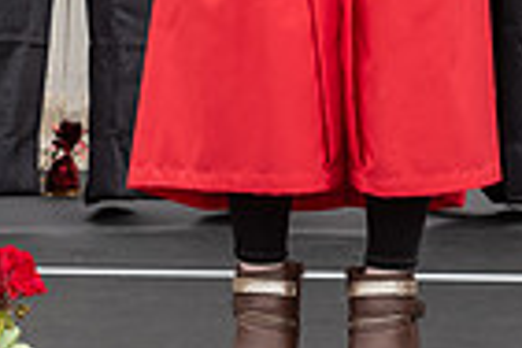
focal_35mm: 287
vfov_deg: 4.7
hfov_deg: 7.2
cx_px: 411
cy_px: -407
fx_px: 4161
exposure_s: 1/500
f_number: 5.6
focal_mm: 52
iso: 500
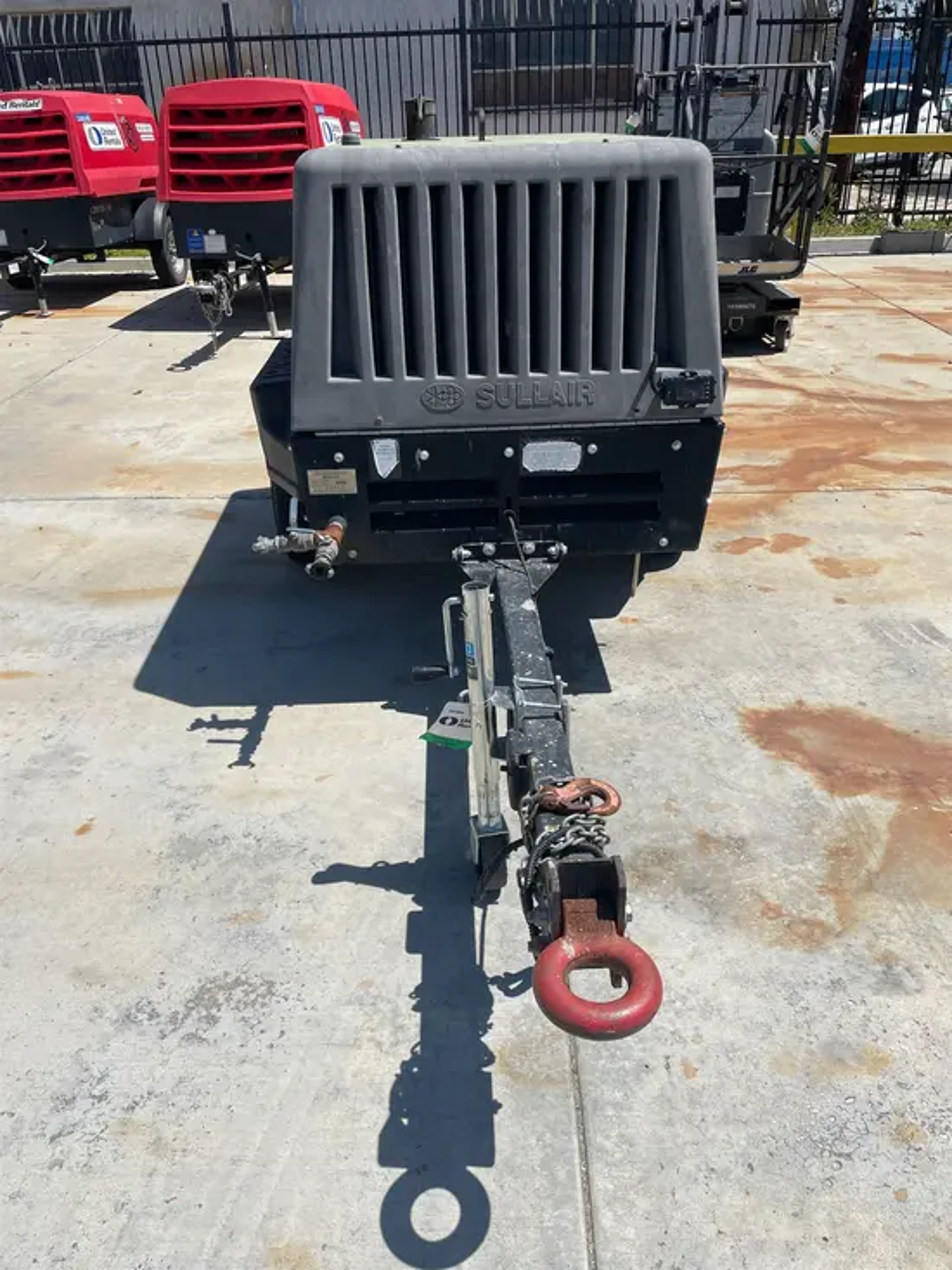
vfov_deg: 67.3
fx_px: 953
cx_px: 476
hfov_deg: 53.1
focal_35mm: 26
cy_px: 635
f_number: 1.6
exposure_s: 1/5051
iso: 32
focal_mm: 4.2
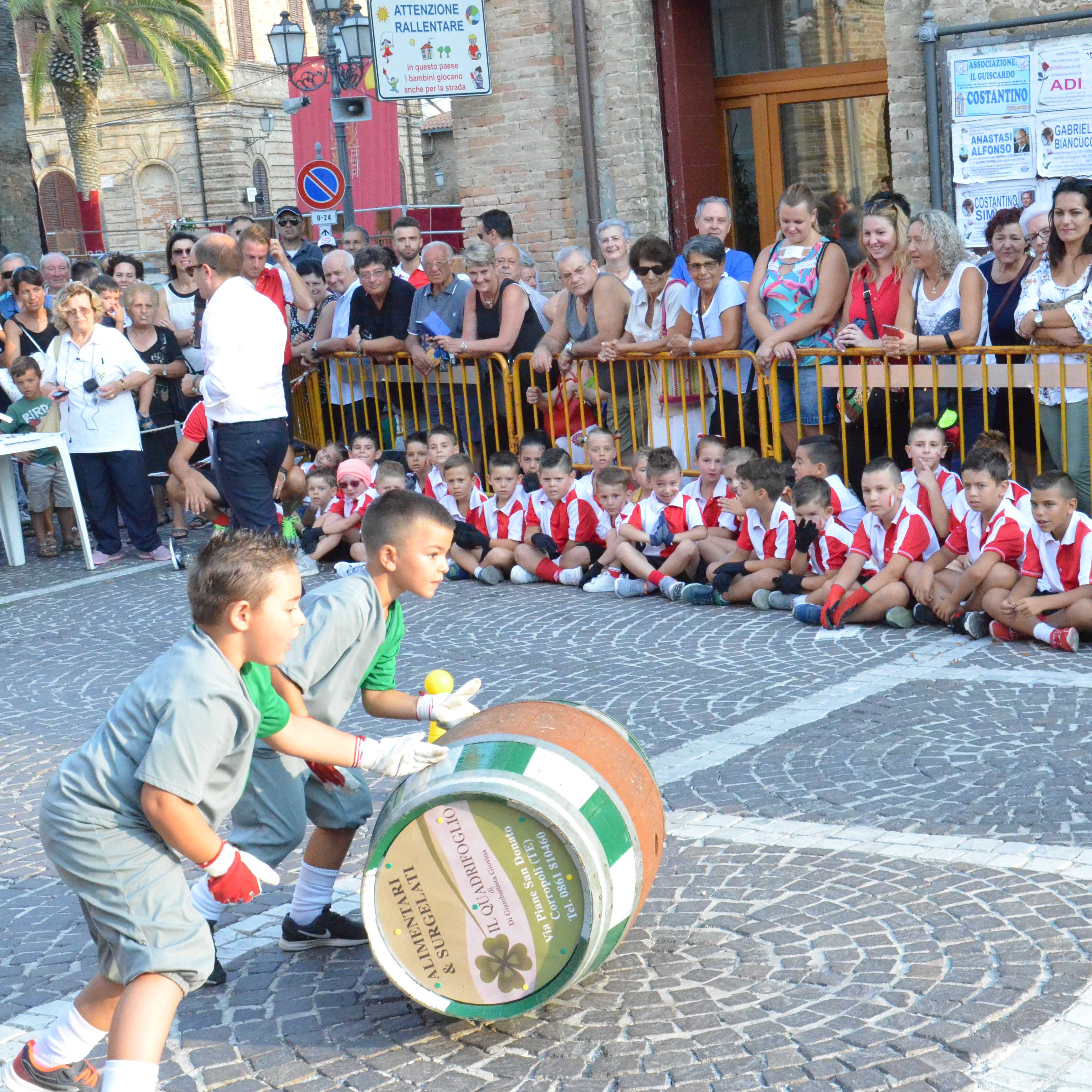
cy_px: 547
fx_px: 2213
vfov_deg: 27.7
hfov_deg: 27.7
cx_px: 654
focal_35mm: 62
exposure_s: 1/800
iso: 6400
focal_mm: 32
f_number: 11
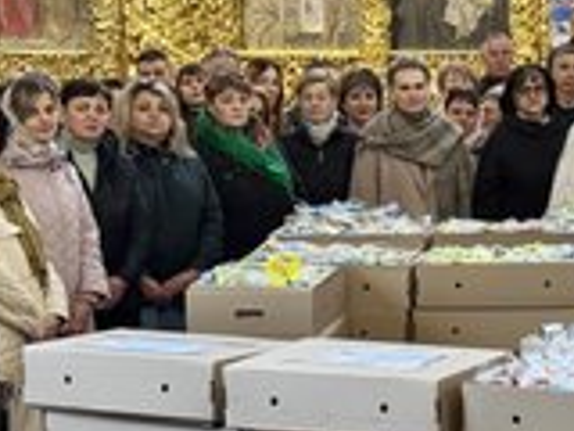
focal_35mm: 120
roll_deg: +1.0
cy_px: 259
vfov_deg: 12.3
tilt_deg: -6.7
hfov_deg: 16.1
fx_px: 1990
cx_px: 570
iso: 250
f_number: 1.78
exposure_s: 1/50
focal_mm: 6.76
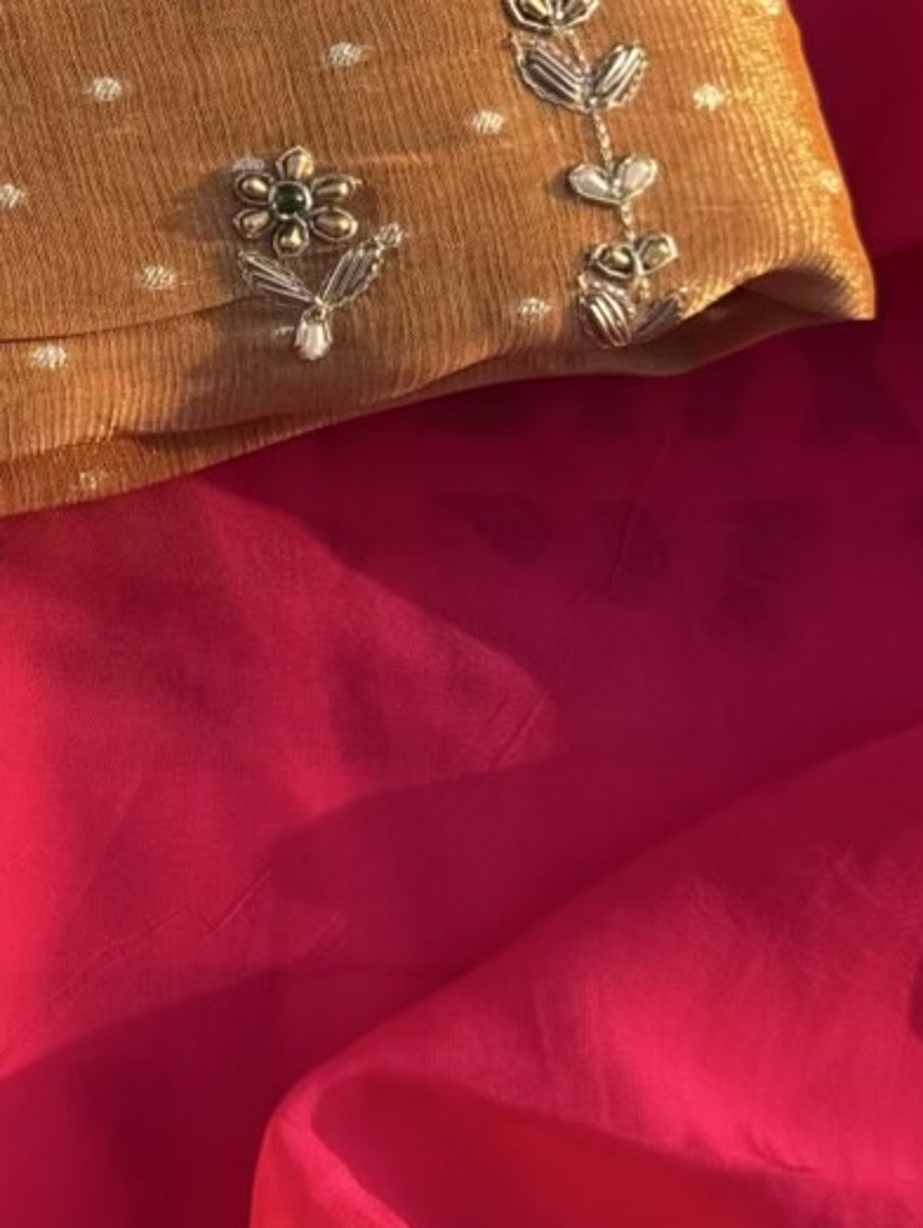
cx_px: -330
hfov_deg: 14.4
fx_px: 3481
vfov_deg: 19.8
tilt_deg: -76.3
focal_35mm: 98
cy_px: 206
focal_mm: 6.76
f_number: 1.78
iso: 80
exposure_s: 1/840
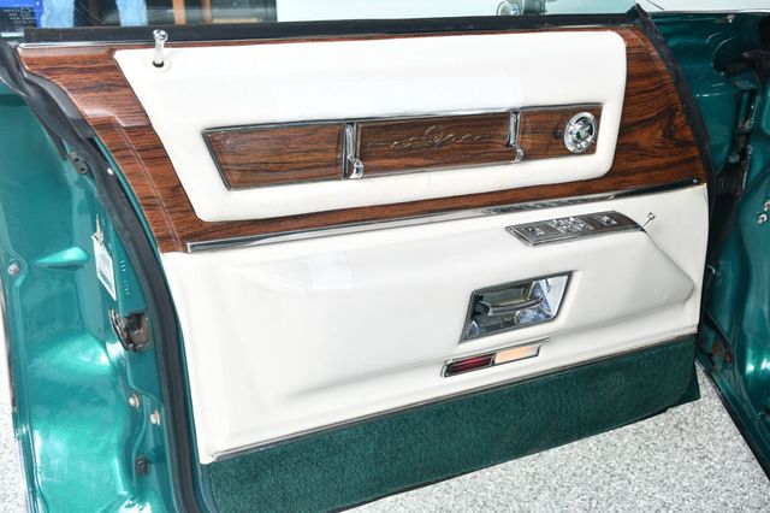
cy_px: 256
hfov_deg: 49.6
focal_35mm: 39
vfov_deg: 34.2
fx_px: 834
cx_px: 385
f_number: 5.6
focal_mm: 26
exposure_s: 1/160
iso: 100
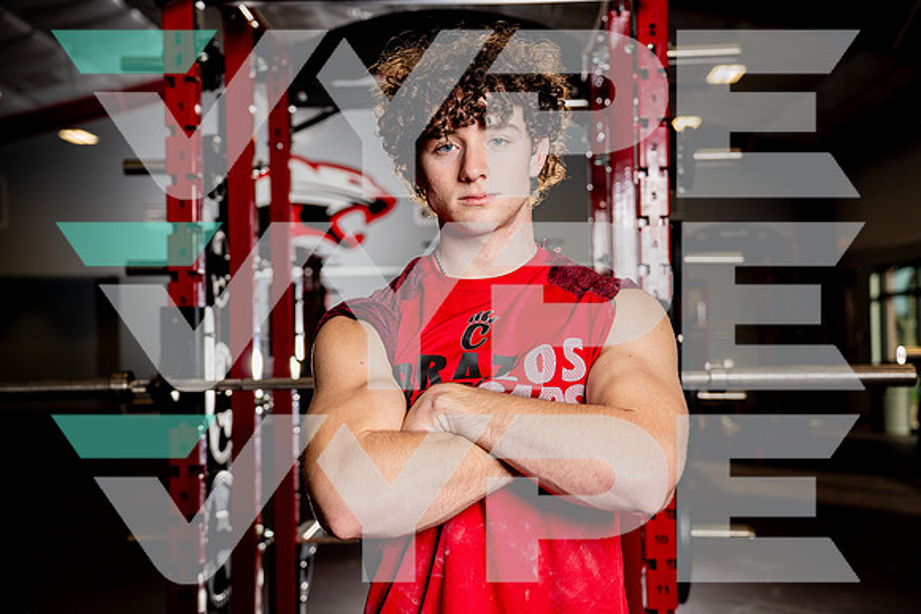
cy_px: 307
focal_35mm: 49
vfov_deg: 27.5
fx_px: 1254
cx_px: 460
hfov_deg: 40.3
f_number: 4
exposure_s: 1/250
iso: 100
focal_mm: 49
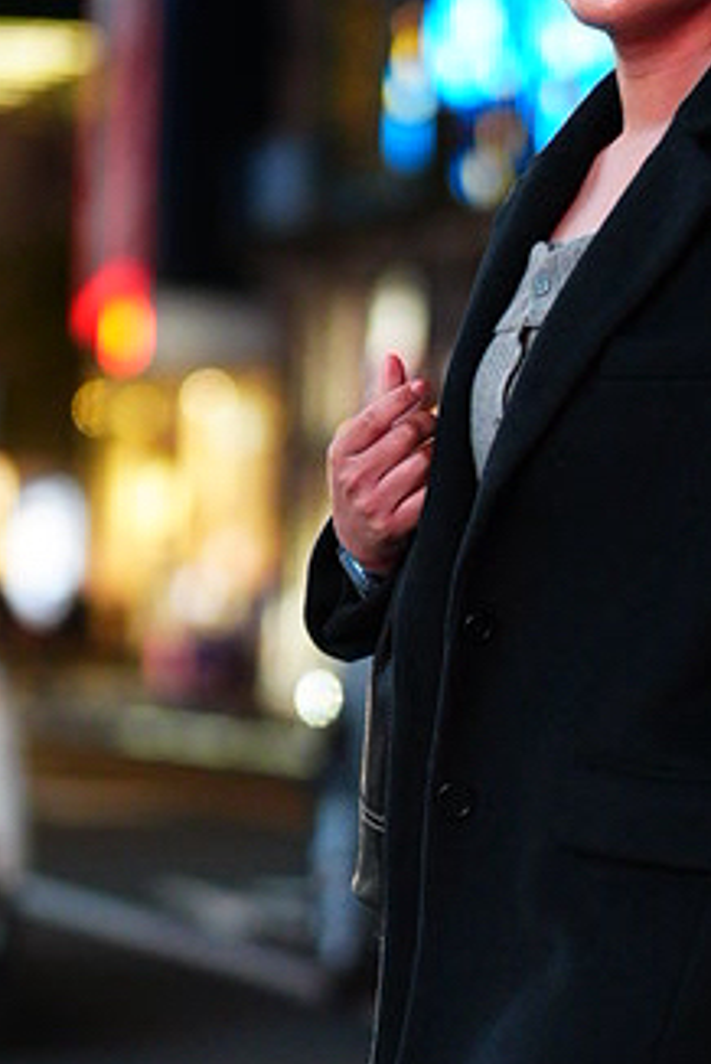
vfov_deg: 8.3
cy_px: 545
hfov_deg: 5.6
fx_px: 7331
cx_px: 222
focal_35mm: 248
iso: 1000
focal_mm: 50
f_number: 1.2
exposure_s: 1/500
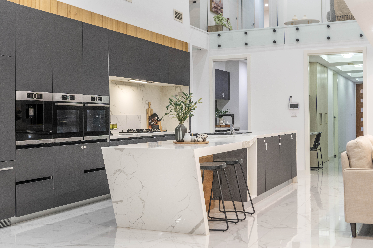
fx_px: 497
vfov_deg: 28.1
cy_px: 124
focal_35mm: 48
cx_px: 186
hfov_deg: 41.1
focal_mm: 48
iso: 160
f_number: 6.3
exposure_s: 1/3
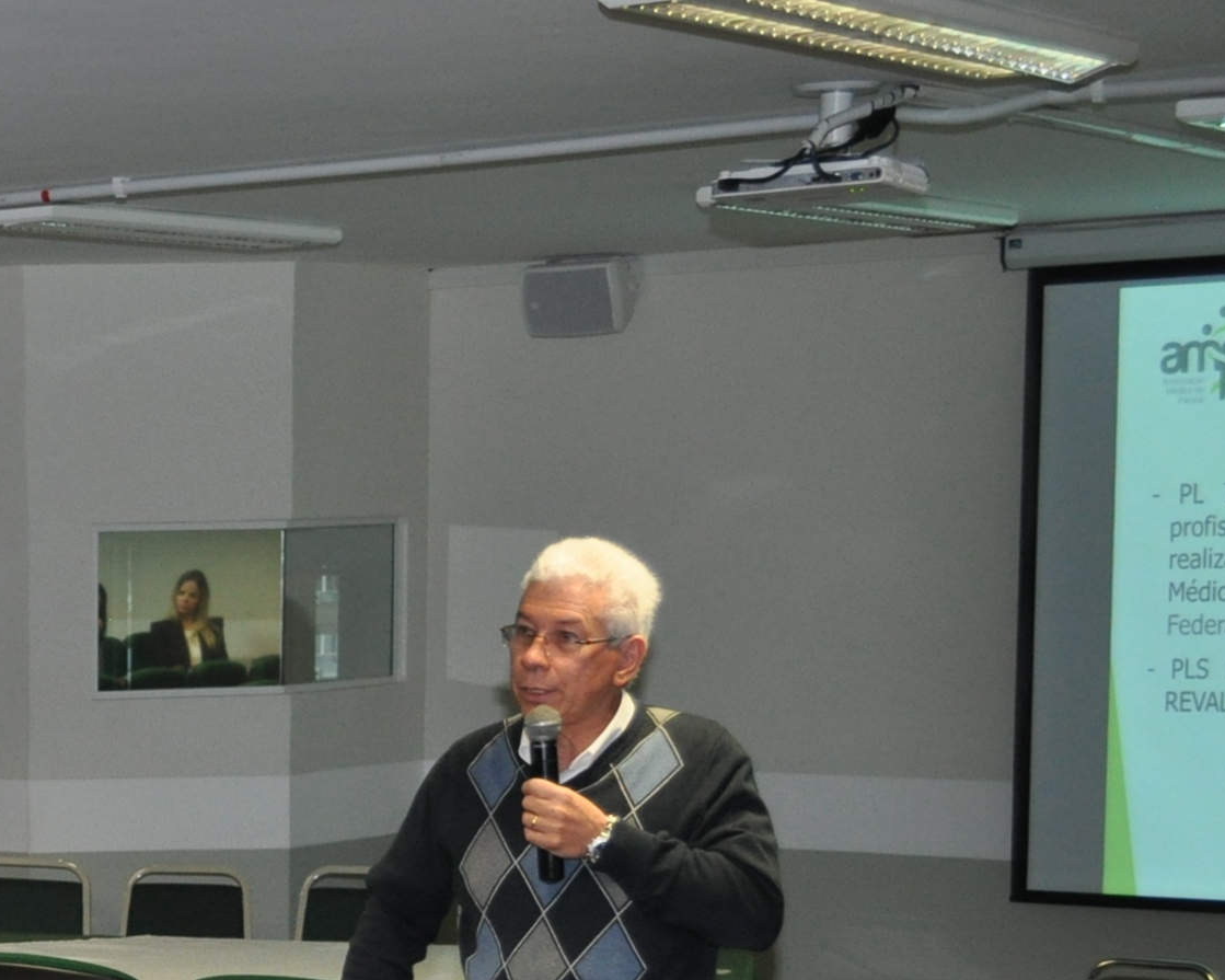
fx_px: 3516
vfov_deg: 15.6
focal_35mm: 97
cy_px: 950
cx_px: -512
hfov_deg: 18.0
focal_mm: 24
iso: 800
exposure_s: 1/60
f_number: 4
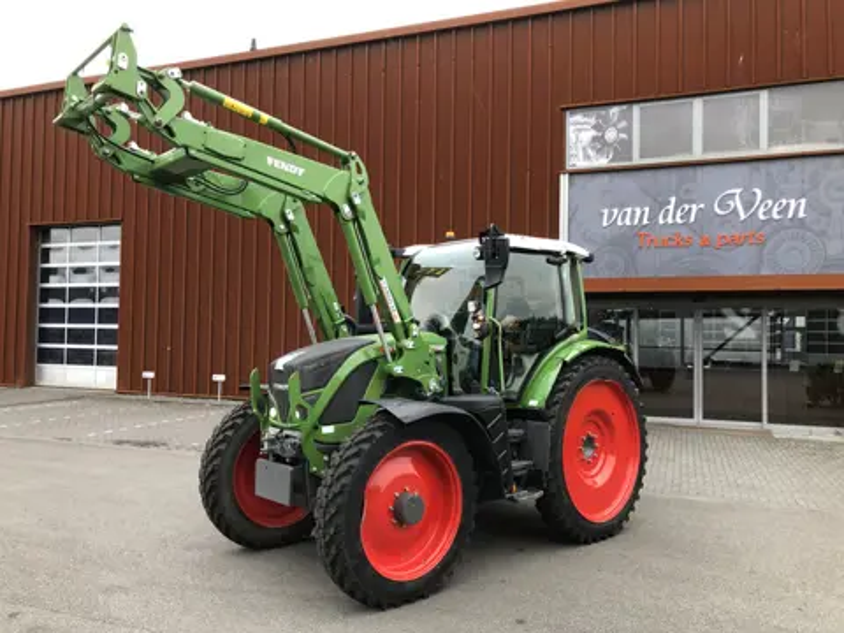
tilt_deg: +3.6
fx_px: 683
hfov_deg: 63.4
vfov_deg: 49.7
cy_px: 316
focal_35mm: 28
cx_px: 422
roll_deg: -1.0
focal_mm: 3.99
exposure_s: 1/40
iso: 25
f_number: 1.8
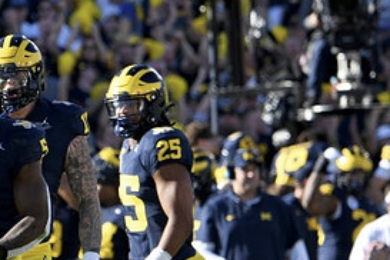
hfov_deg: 2.8
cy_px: 246
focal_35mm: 739
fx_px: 8005
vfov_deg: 1.9
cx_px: -6
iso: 320
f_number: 5.6
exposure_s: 1/800
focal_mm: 290
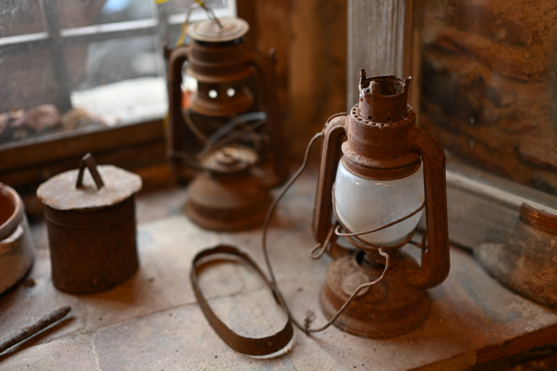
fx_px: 774
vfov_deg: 27.0
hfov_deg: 39.6
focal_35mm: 50
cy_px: 186
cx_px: 278
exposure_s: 1/60
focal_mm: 50
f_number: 1.8
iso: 800
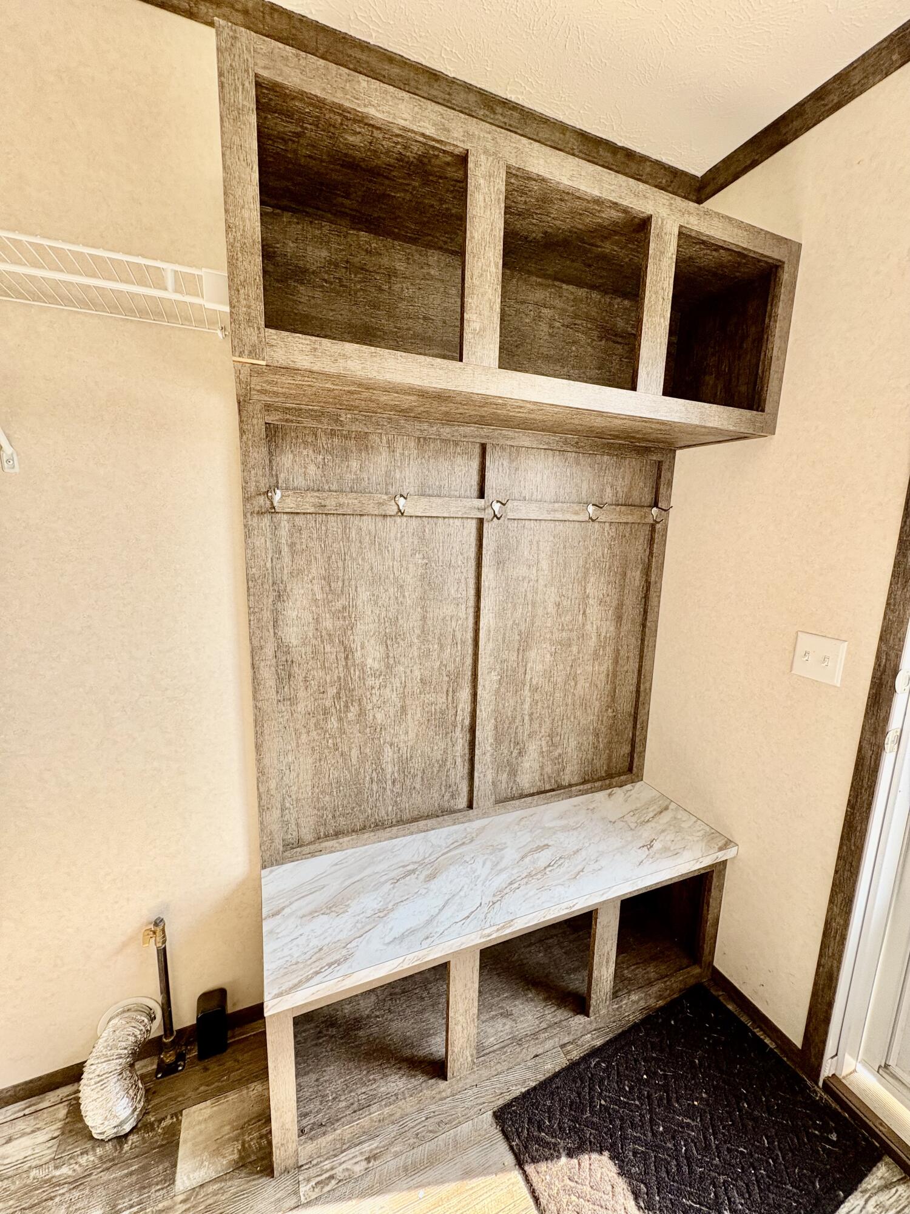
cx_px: 455
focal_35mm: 14
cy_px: 607
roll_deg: -1.2
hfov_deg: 85.7
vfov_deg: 102.1
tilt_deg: -8.3
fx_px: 491
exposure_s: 1/99
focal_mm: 2.22
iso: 80
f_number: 2.2
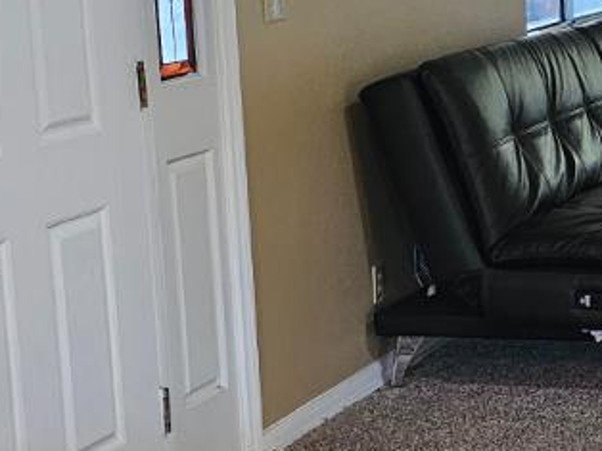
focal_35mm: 110
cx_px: 903
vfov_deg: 13.4
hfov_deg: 16.3
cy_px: 187
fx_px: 1912
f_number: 1.7
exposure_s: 1/120
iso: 1000
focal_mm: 6.3
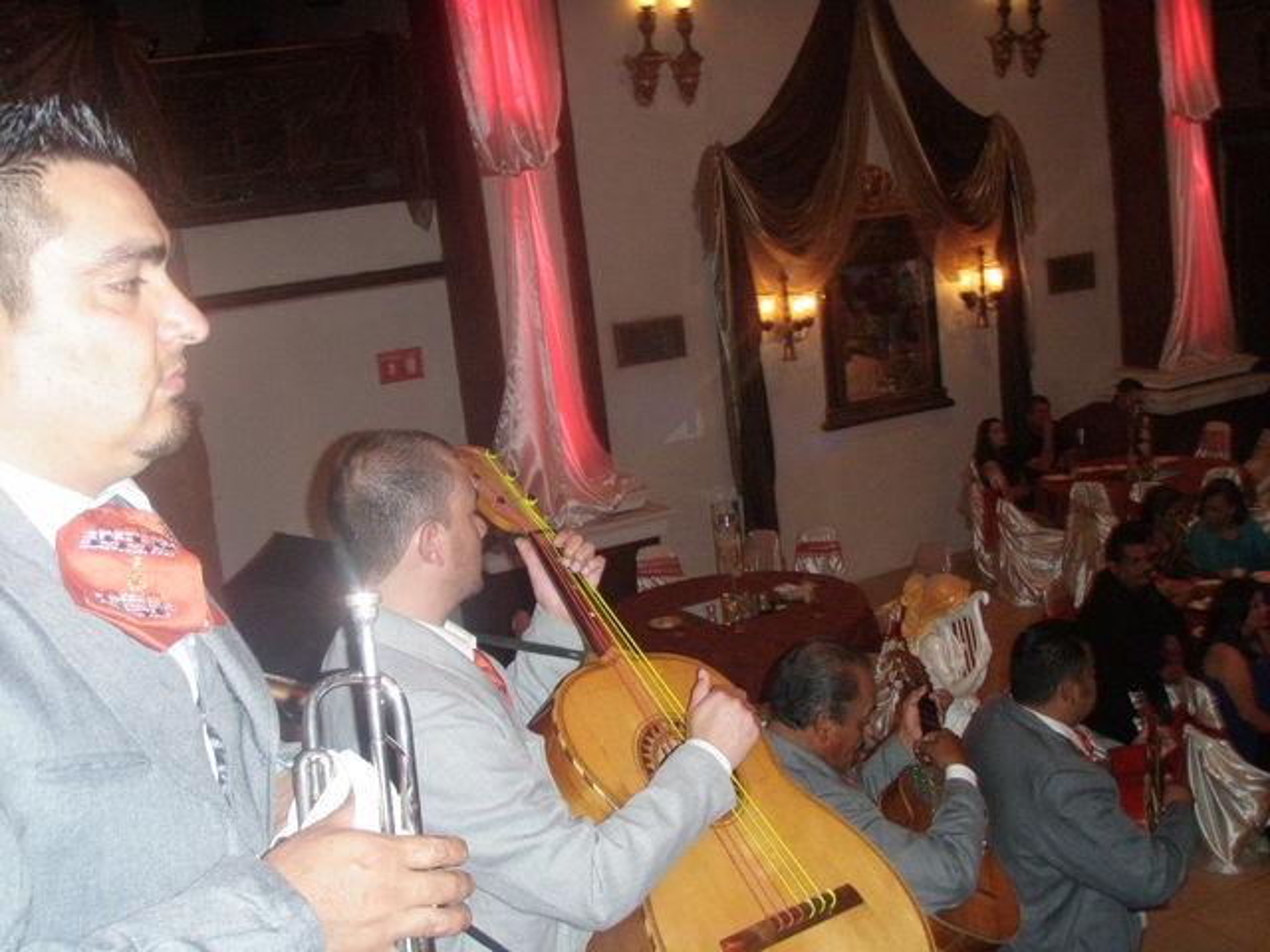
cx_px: 635
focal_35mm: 38
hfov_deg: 49.0
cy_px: 476
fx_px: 1394
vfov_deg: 37.7
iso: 320
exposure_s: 1/30
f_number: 3.5
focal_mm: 6.7
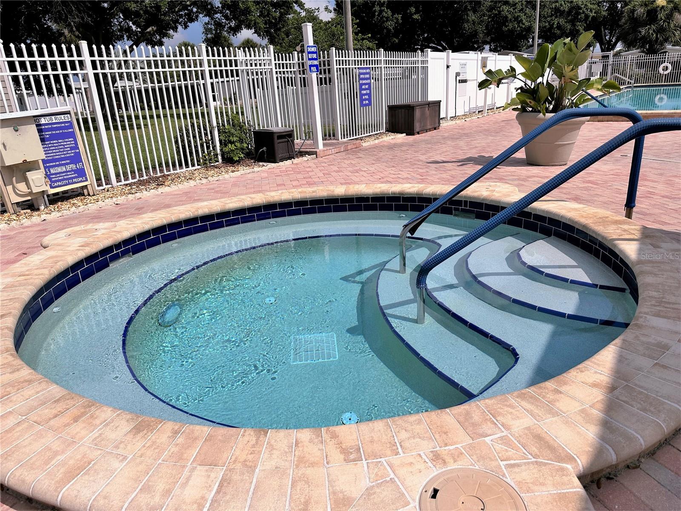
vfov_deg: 56.8
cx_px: 340
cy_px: 256
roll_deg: +3.8
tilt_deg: -19.6
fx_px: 472
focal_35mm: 24
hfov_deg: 71.6
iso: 80
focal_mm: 6.86
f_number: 1.78
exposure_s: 1/12048
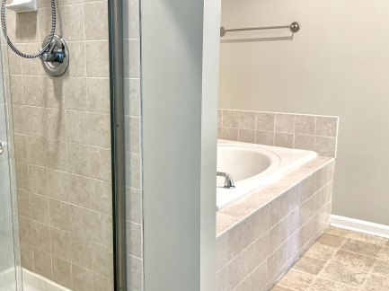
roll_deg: +0.2
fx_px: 415
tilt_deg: -10.4
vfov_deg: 38.6
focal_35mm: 37
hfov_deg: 49.6
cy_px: 138
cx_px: 141
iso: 320
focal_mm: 6.76
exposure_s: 1/60
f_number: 1.78
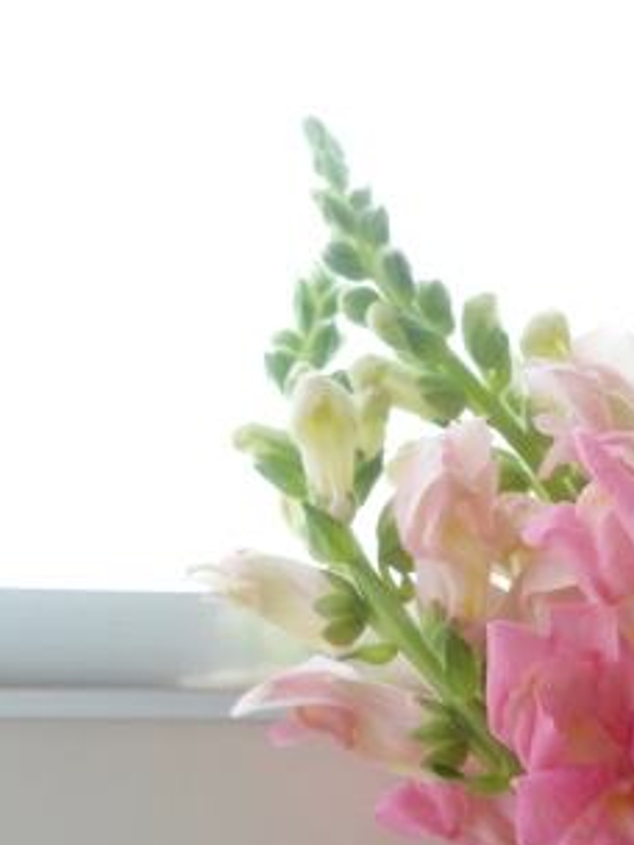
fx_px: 1685
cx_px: 509
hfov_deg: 21.1
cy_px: 684
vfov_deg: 27.6
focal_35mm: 69
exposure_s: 1/30
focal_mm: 6.72
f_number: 3.1
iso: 80
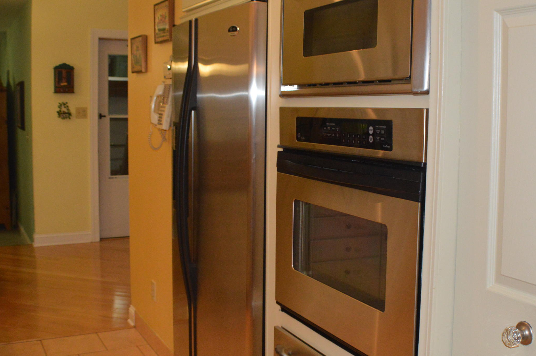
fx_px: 848
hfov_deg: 35.0
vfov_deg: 23.7
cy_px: 170
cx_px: 314
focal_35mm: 57
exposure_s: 1/60
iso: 1600
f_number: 4.2
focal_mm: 26
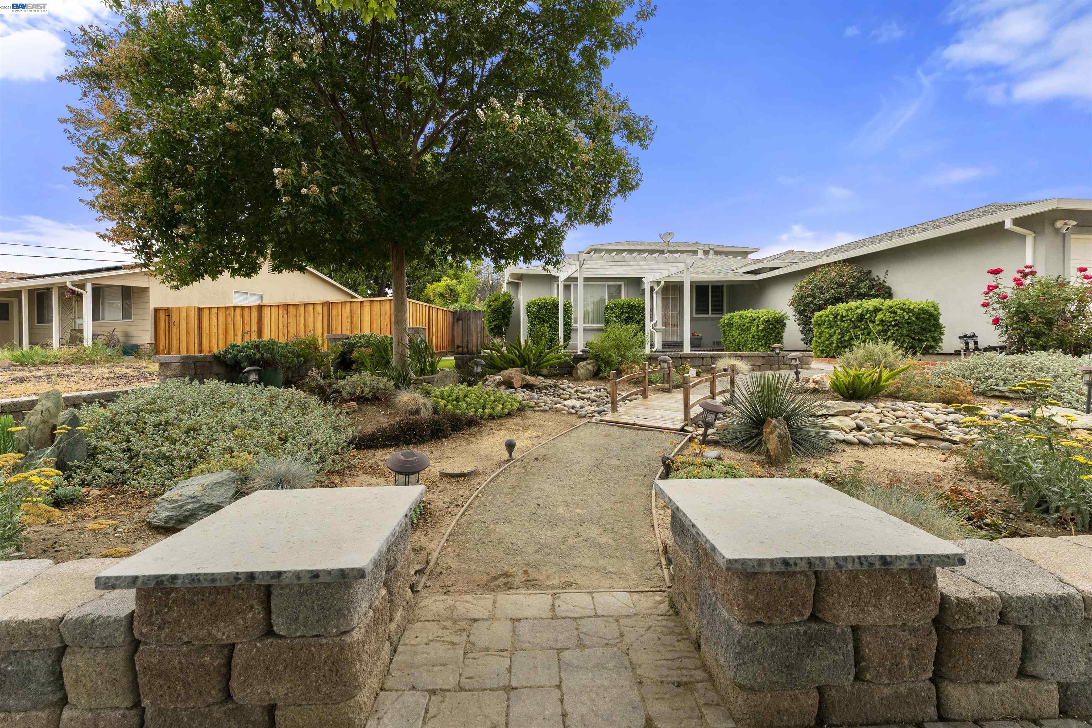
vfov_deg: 78.8
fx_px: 443
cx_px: 546
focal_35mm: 15
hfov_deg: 101.9
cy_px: 364
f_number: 8
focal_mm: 14.6
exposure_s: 1/640
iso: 500
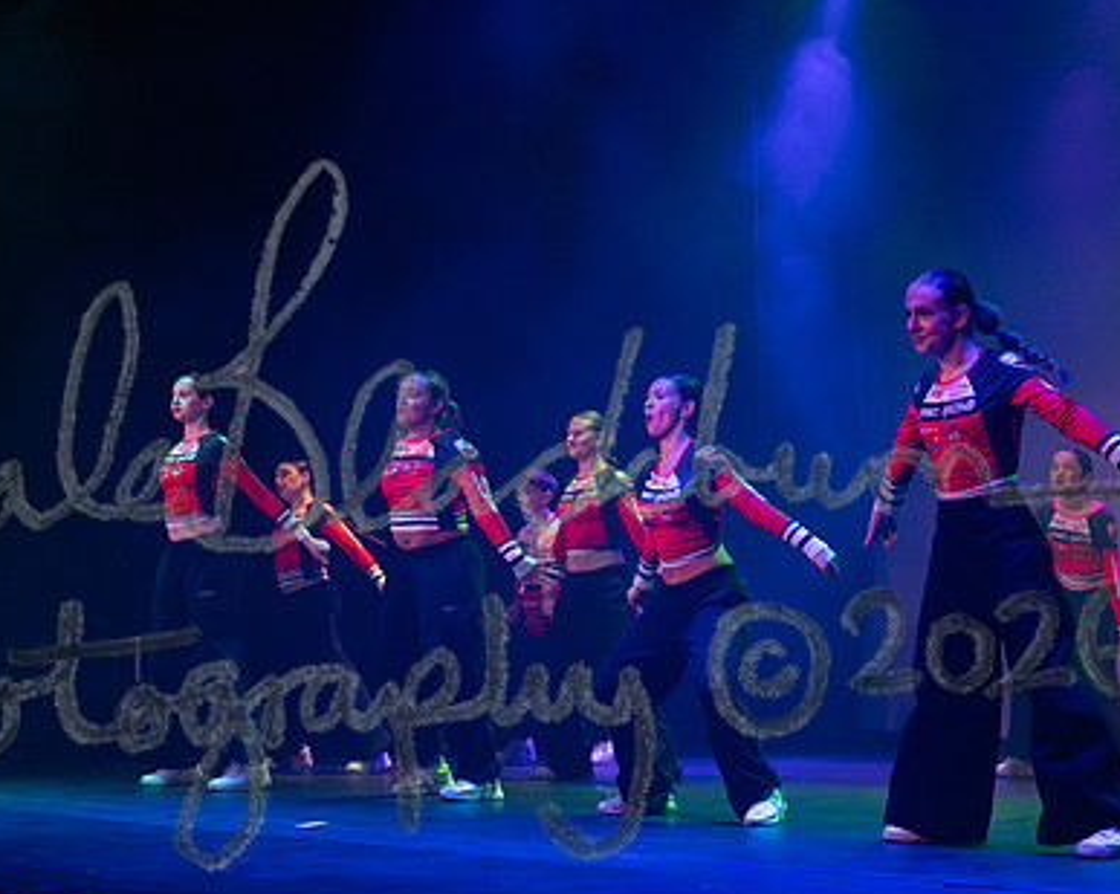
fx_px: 2716
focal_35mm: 82
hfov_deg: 23.2
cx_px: 397
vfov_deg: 18.7
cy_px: 362
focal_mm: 50
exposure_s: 1/400
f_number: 5
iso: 6400
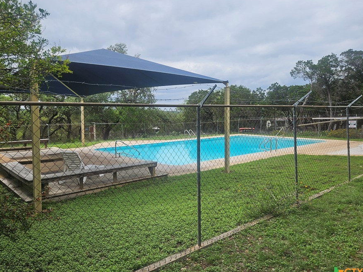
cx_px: 179
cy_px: 128
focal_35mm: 27
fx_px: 283
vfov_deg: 51.3
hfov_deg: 65.3
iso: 25
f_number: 1.8
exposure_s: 1/2140
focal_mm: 5.4
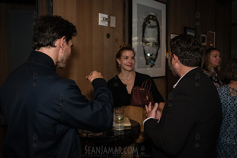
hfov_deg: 49.6
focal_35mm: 39
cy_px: 71
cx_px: 120
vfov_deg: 34.2
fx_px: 257
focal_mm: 31
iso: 12800
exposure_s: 1/320
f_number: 3.5
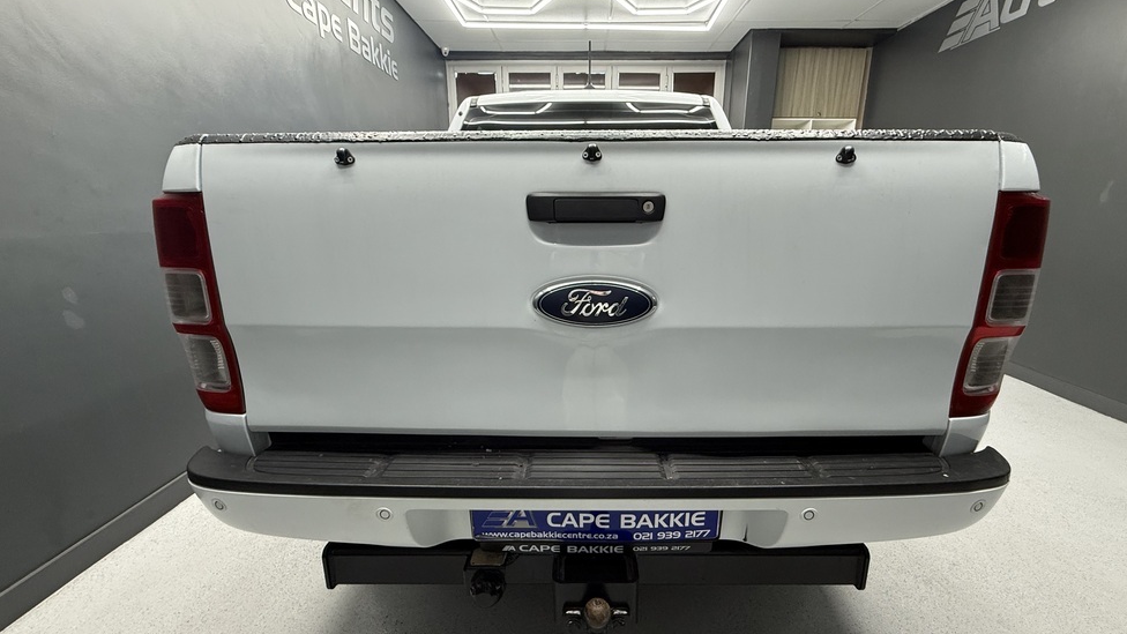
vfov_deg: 67.0
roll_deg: -0.6
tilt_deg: -14.3
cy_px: 338
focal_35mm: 16
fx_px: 478
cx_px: 582
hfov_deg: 99.3
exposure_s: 1/50
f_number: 2.2
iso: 160
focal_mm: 2.22
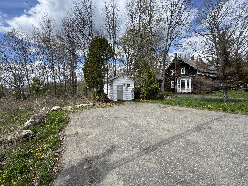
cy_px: 93
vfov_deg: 85.7
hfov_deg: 102.1
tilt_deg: +0.3
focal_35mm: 14
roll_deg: +3.3
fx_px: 100
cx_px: 124
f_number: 2.2
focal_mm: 2.22
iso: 50
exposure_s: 1/1420
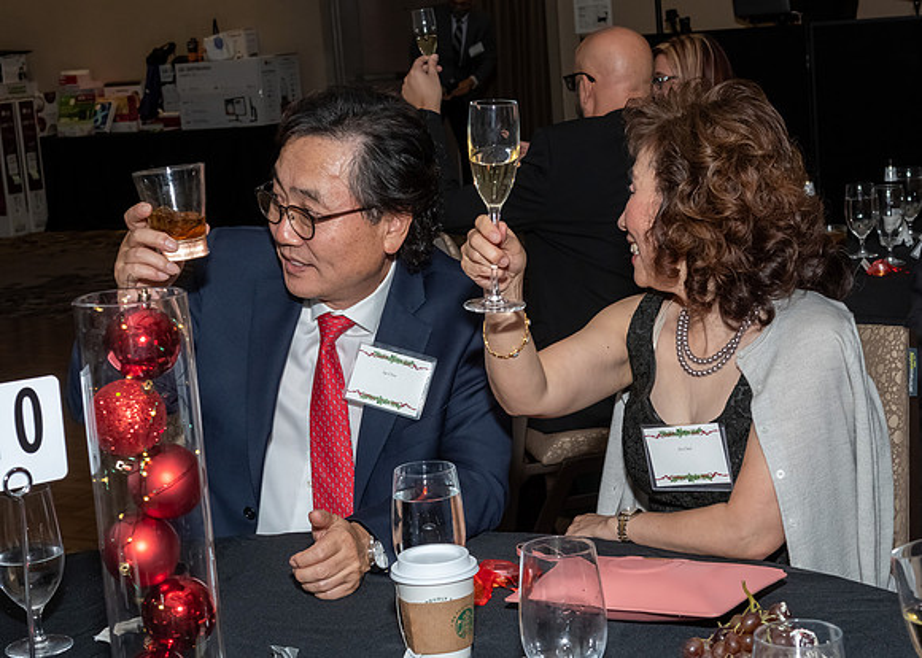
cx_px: 467
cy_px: 380
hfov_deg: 29.4
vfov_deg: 21.2
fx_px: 1758
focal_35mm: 67
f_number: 7.1
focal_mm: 32
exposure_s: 1/250
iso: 500
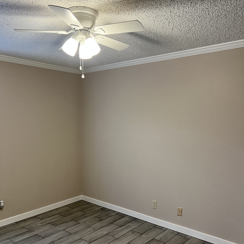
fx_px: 247
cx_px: 122
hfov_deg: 52.5
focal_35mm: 31
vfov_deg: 52.4
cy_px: 139
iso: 125
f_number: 1.5
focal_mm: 5.7
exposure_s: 1/60
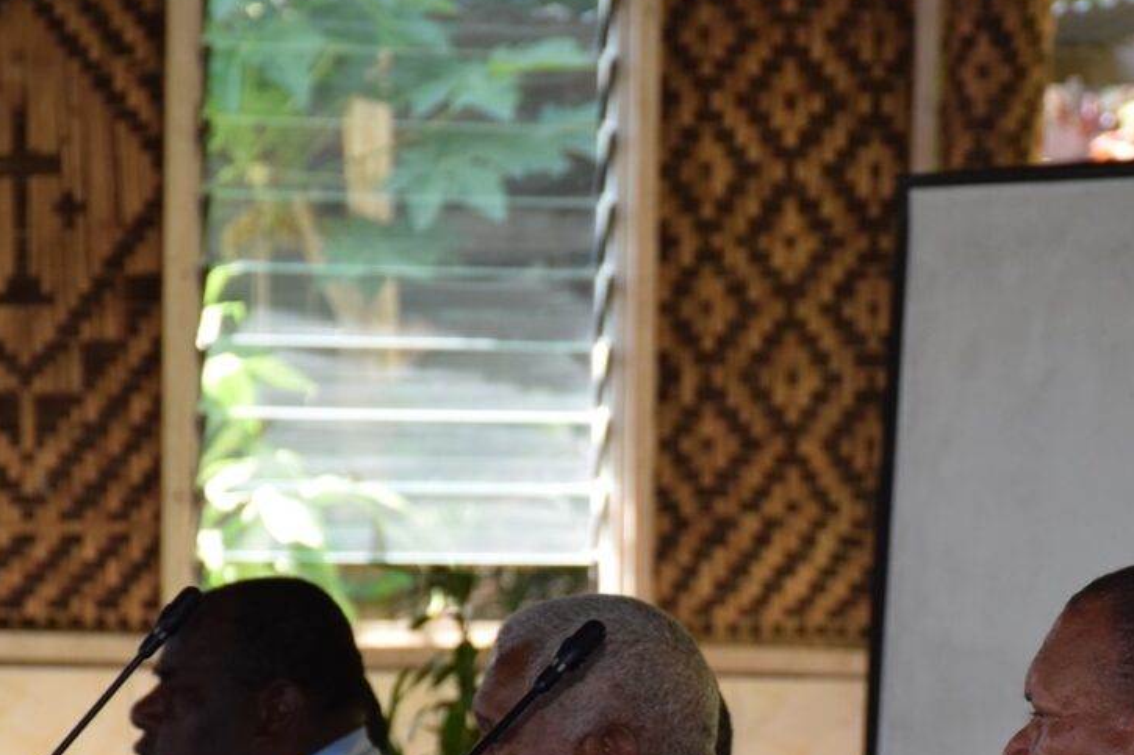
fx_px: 10014
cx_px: 798
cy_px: 702
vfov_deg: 4.3
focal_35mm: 318
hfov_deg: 6.5
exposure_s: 1/125
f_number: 5.6
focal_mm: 100
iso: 560
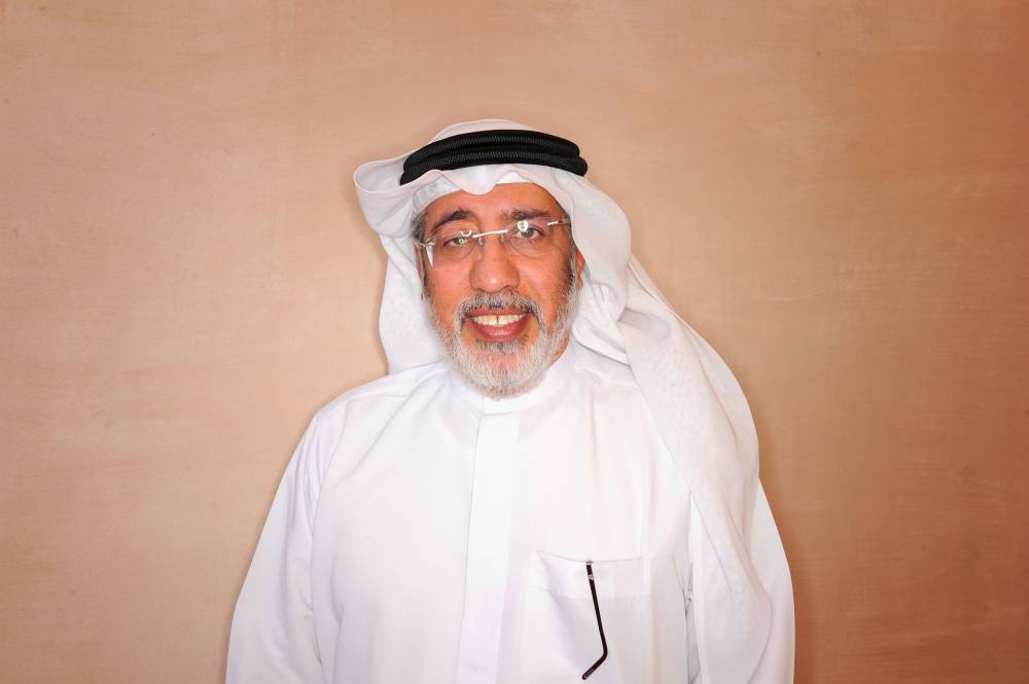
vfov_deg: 37.8
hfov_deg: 54.5
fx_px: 1000
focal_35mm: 35
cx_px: 514
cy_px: 342
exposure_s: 1/250
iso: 500
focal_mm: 35
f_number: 11
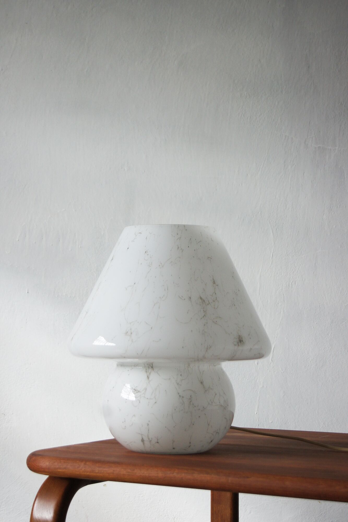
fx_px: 1088
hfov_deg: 18.2
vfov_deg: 27.0
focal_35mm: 75
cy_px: 261
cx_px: 174
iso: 400
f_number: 5.6
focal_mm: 50
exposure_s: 1/125
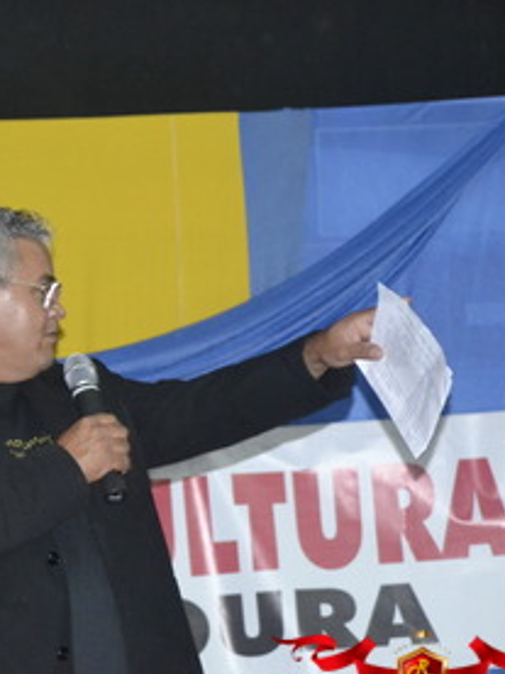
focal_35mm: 233
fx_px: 4532
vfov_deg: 8.5
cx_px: 9
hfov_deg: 6.4
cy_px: 393
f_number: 5.6
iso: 3200
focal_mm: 90
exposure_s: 1/60
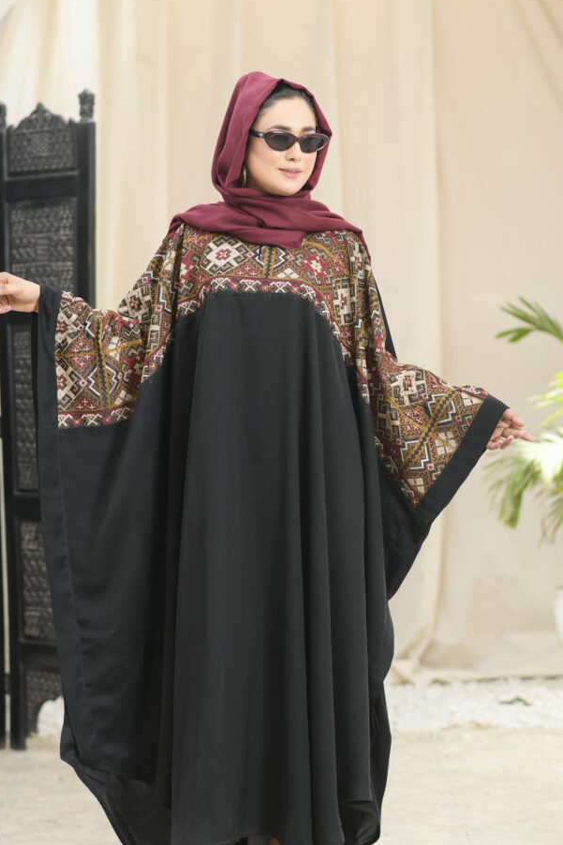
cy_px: 470
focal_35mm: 99
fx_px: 2323
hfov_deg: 13.8
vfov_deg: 20.6
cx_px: 246
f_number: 2.8
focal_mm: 85
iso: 100
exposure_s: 1/200
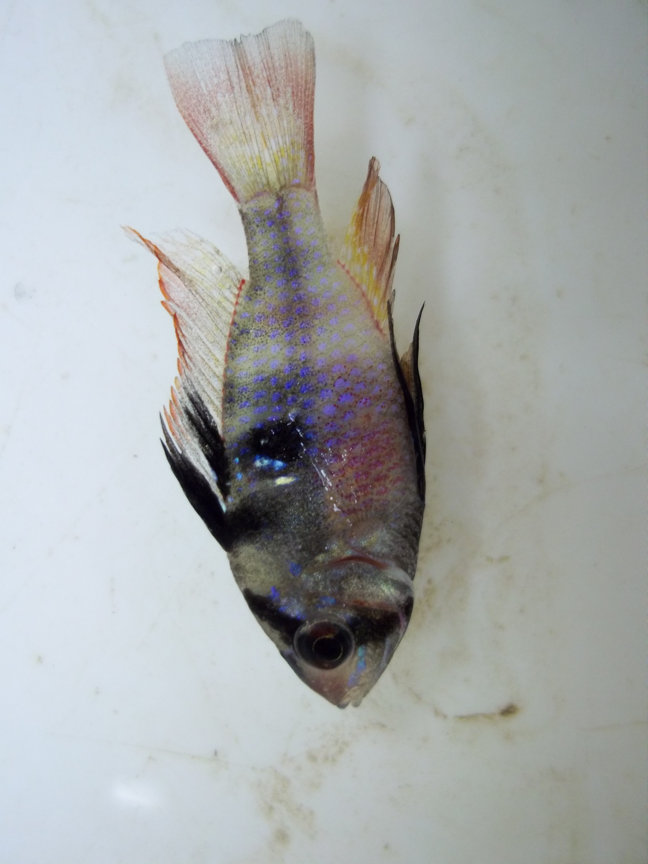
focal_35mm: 36
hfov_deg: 39.7
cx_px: 324
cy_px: 432
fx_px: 899
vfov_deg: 51.4
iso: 160
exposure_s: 1/20
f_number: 3.1
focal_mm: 6.5
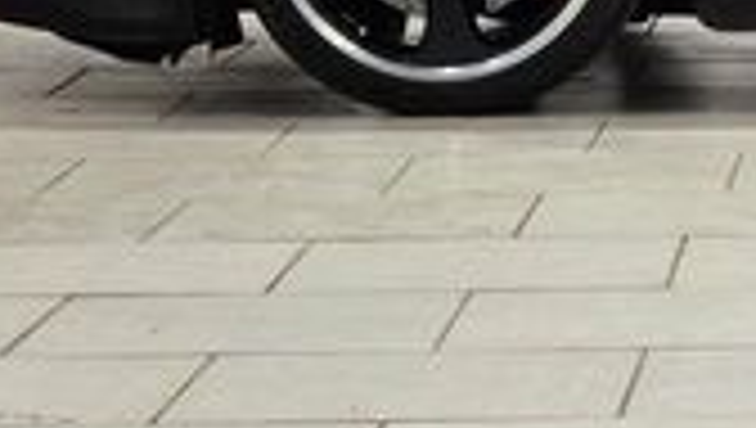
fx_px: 5740
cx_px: 1238
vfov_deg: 4.2
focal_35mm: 286
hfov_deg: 7.4
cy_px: -315
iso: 160
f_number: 2.4
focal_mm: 7.9
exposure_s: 1/120
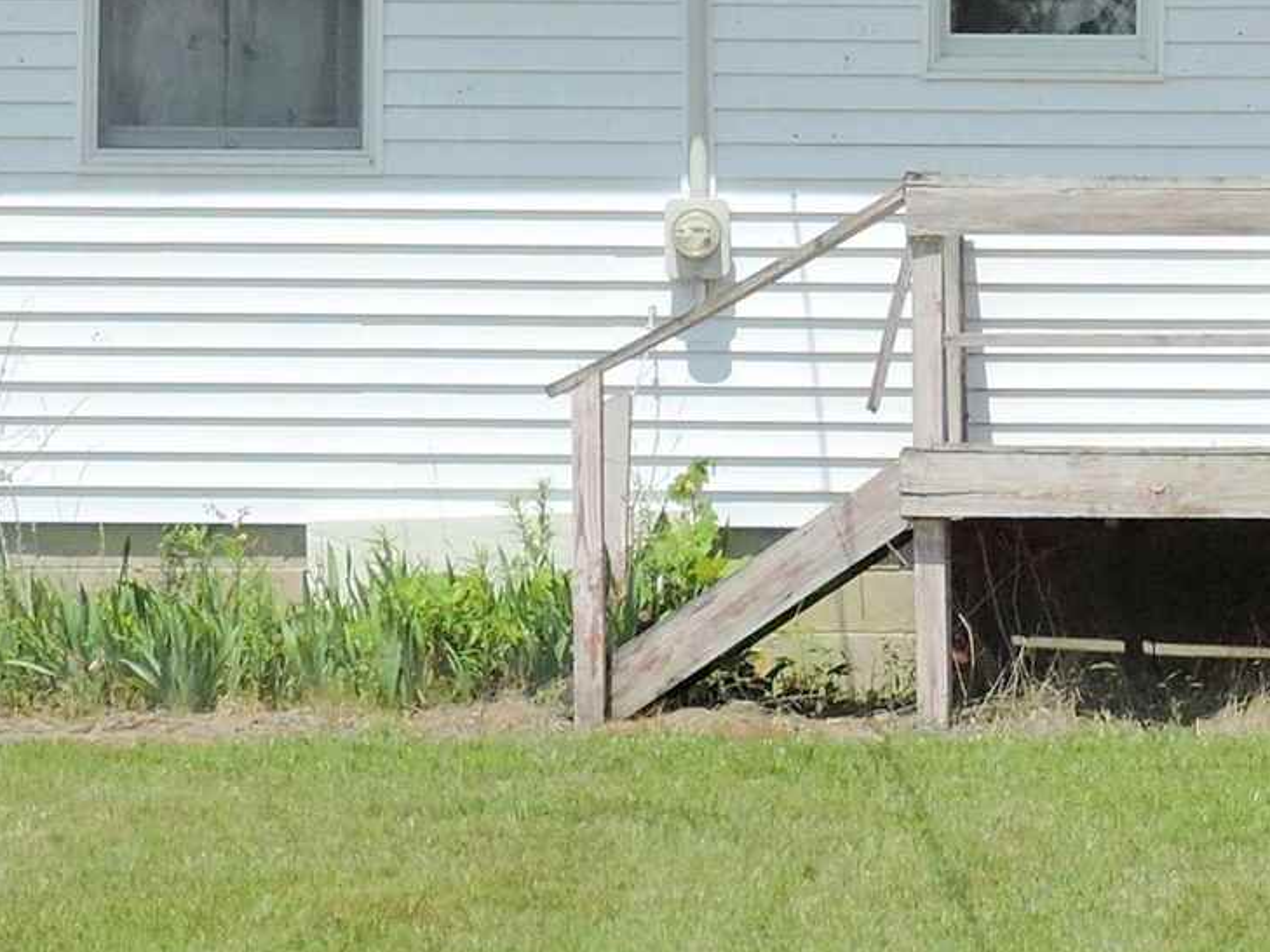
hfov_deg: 9.8
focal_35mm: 198
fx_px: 7265
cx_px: 1554
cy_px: 299
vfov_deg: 7.5
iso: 100
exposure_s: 1/1250
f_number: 3.5
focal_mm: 8.4
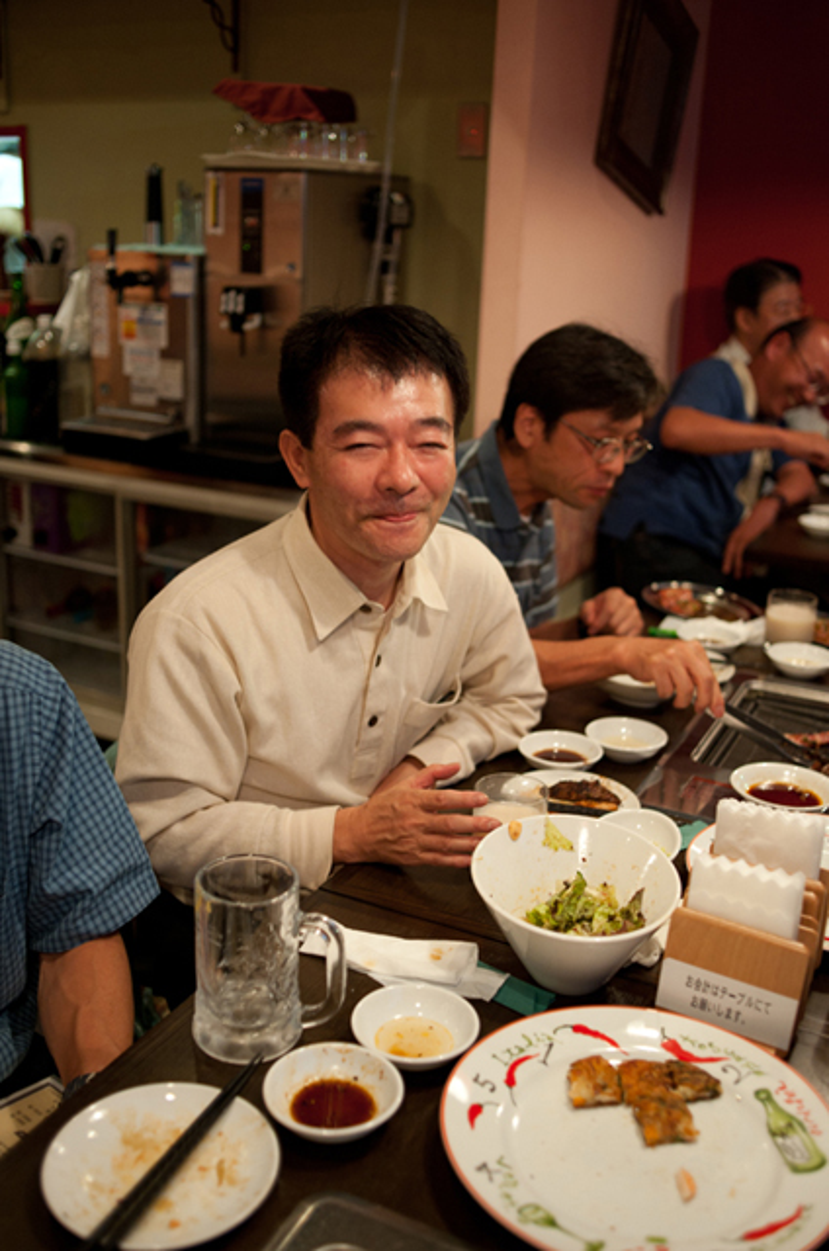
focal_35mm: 35
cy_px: 626
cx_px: 414
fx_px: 1214
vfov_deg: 54.5
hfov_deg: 37.7
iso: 1100
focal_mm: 35
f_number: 2.8
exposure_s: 1/100
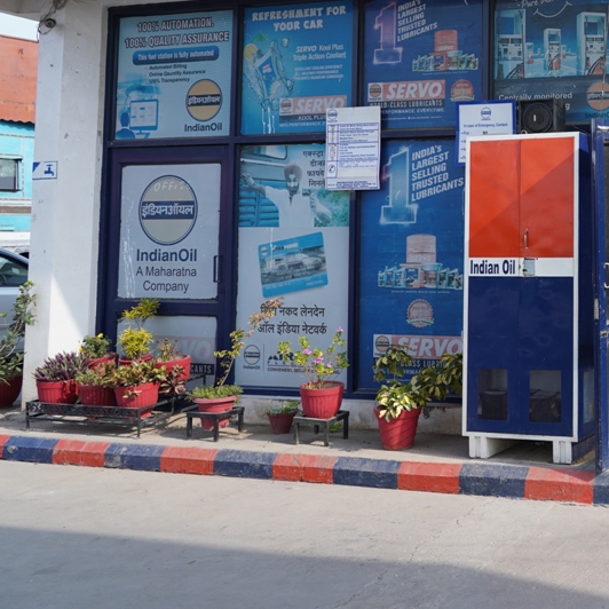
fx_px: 916
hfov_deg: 32.3
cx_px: 673
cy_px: 165
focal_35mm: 46
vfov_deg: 36.1
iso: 160
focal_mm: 24
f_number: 8
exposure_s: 1/125
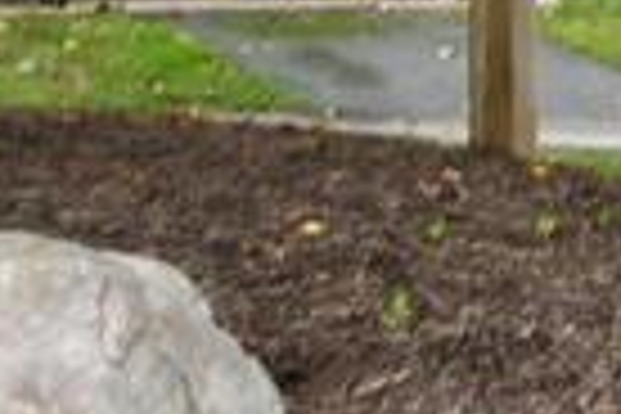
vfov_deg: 10.1
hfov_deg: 15.1
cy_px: -25
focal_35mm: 134
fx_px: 2311
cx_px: 598
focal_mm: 12
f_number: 4
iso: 200
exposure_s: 1/60
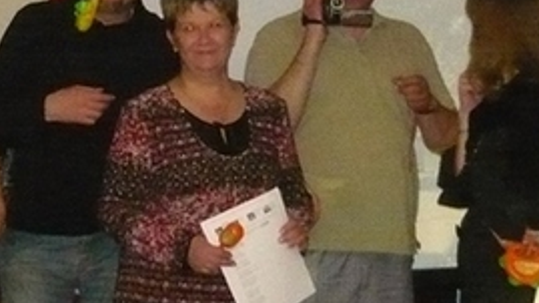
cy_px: 187
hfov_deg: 12.6
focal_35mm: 170
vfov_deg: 7.1
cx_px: 68
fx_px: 2428
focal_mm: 7.8
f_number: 3.1
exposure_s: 1/40
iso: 1000
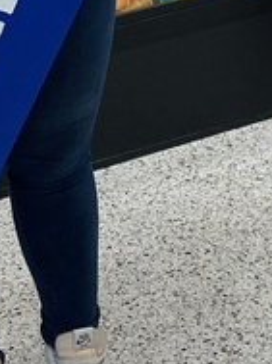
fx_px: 1598
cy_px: -237
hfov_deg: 9.7
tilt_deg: -9.7
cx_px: 75
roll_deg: +2.7
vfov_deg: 12.2
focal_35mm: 152
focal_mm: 3.99
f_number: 1.8
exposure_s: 1/60
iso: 50
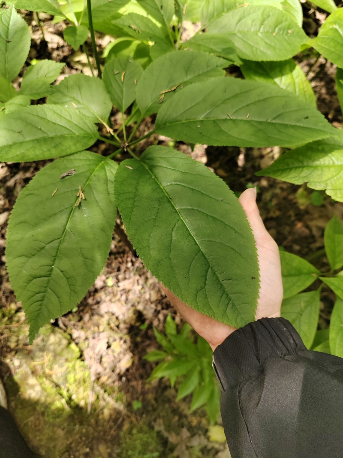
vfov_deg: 65.3
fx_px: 357
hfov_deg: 51.3
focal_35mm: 27
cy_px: 229
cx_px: 172
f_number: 1.8
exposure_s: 1/100
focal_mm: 6.14
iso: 320
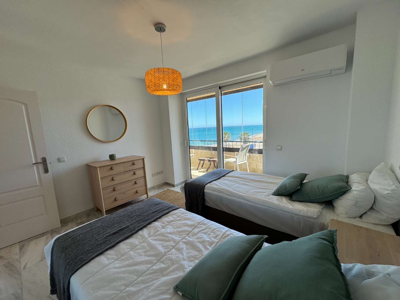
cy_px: 150
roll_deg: +2.9
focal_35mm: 14
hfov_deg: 102.1
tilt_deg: -8.7
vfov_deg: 85.7
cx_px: 200
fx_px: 162
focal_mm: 2.22
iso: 40
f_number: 2.2
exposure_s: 1/383
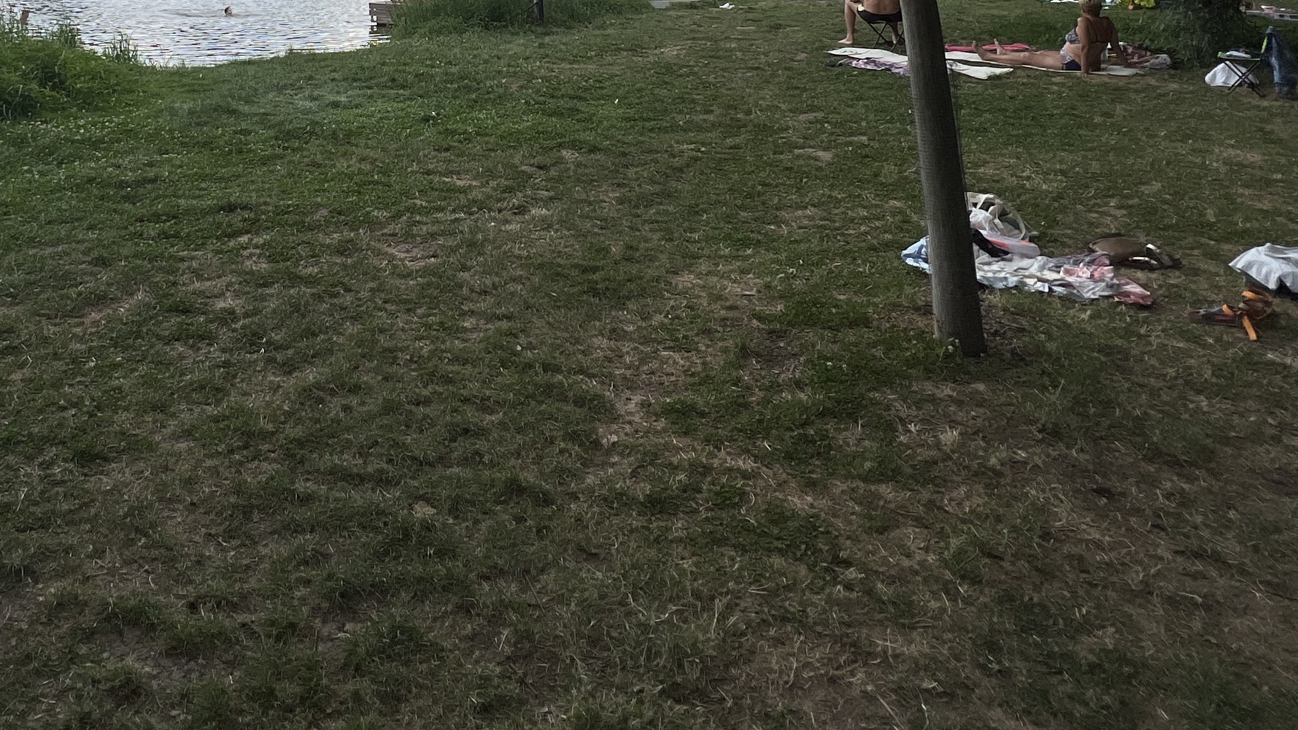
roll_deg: +1.0
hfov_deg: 66.8
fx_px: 929
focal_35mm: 27
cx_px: 374
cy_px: -169
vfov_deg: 33.7
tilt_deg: +6.3
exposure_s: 1/2137
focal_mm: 1.57
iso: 32
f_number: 1.8
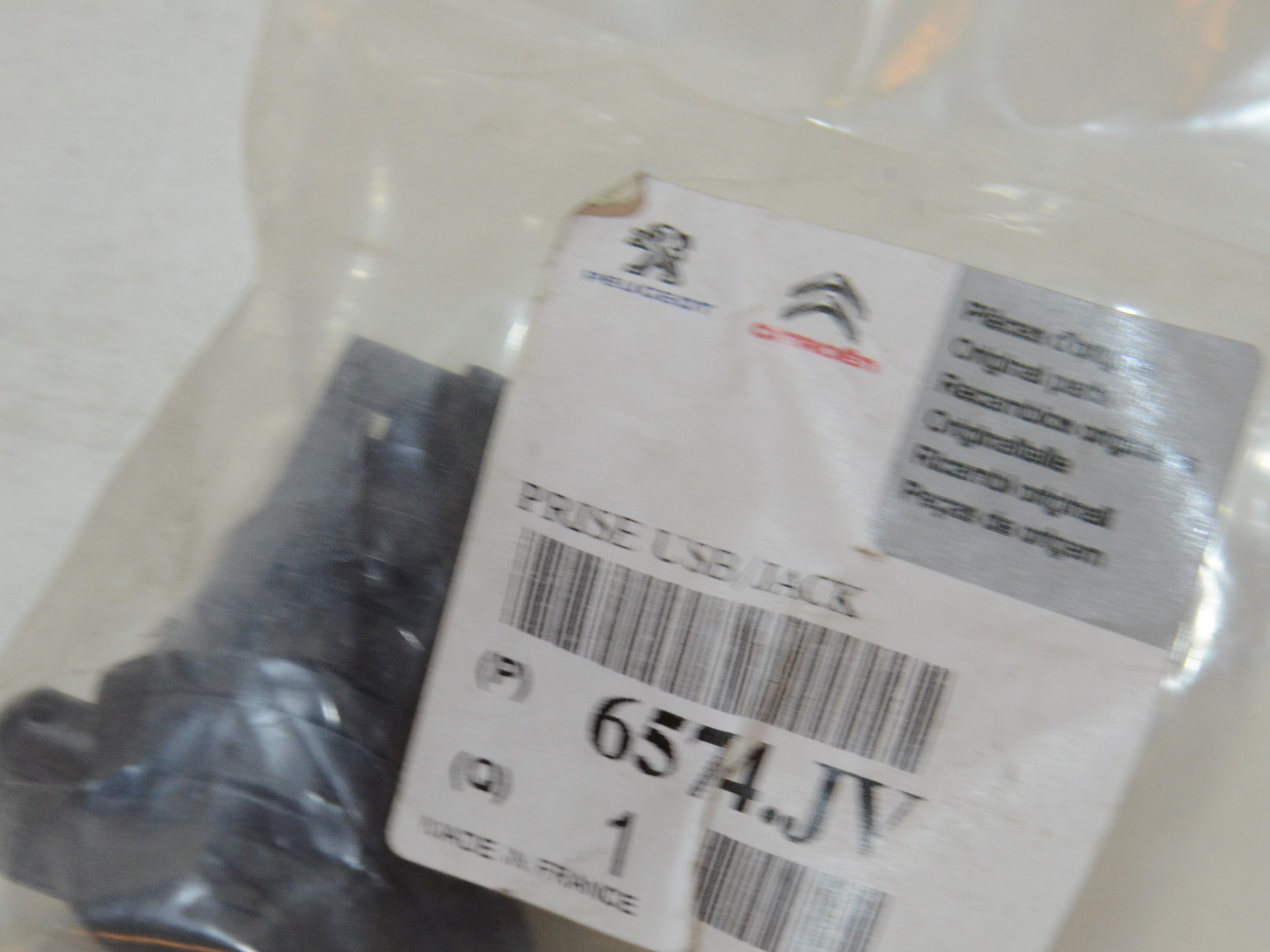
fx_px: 8722
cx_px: 656
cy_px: 598
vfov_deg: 6.2
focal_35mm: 238
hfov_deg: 8.3
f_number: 18
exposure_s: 1/40
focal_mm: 105
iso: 1250
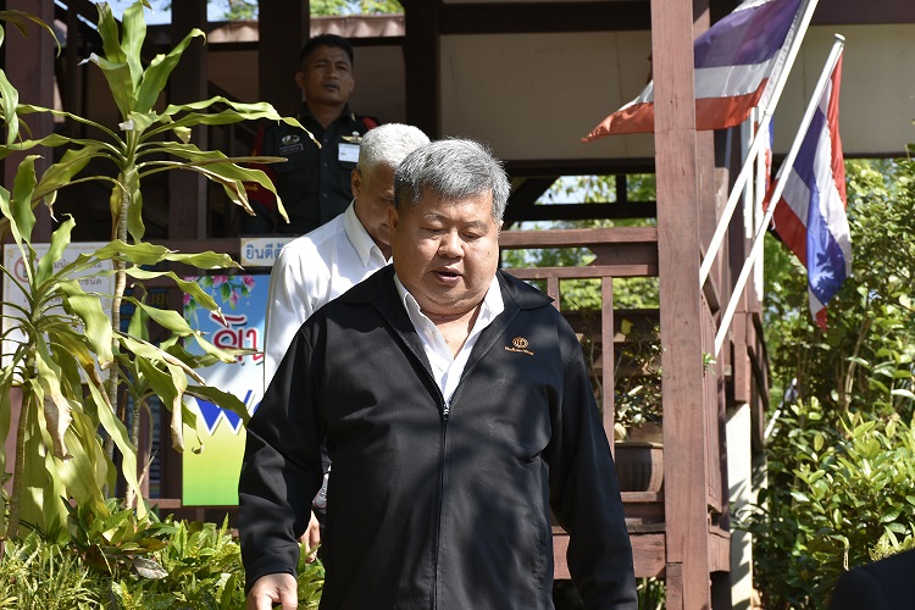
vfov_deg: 15.2
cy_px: 305
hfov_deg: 22.6
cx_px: 458
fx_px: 2287
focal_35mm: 90
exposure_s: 1/250
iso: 160
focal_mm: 60
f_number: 8
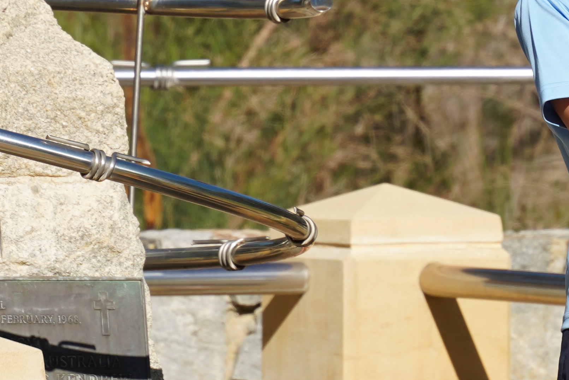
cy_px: 138
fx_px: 11774
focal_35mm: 745
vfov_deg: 1.8
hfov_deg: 2.8
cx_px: 76
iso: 100
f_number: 5.6
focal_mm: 200
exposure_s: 1/500
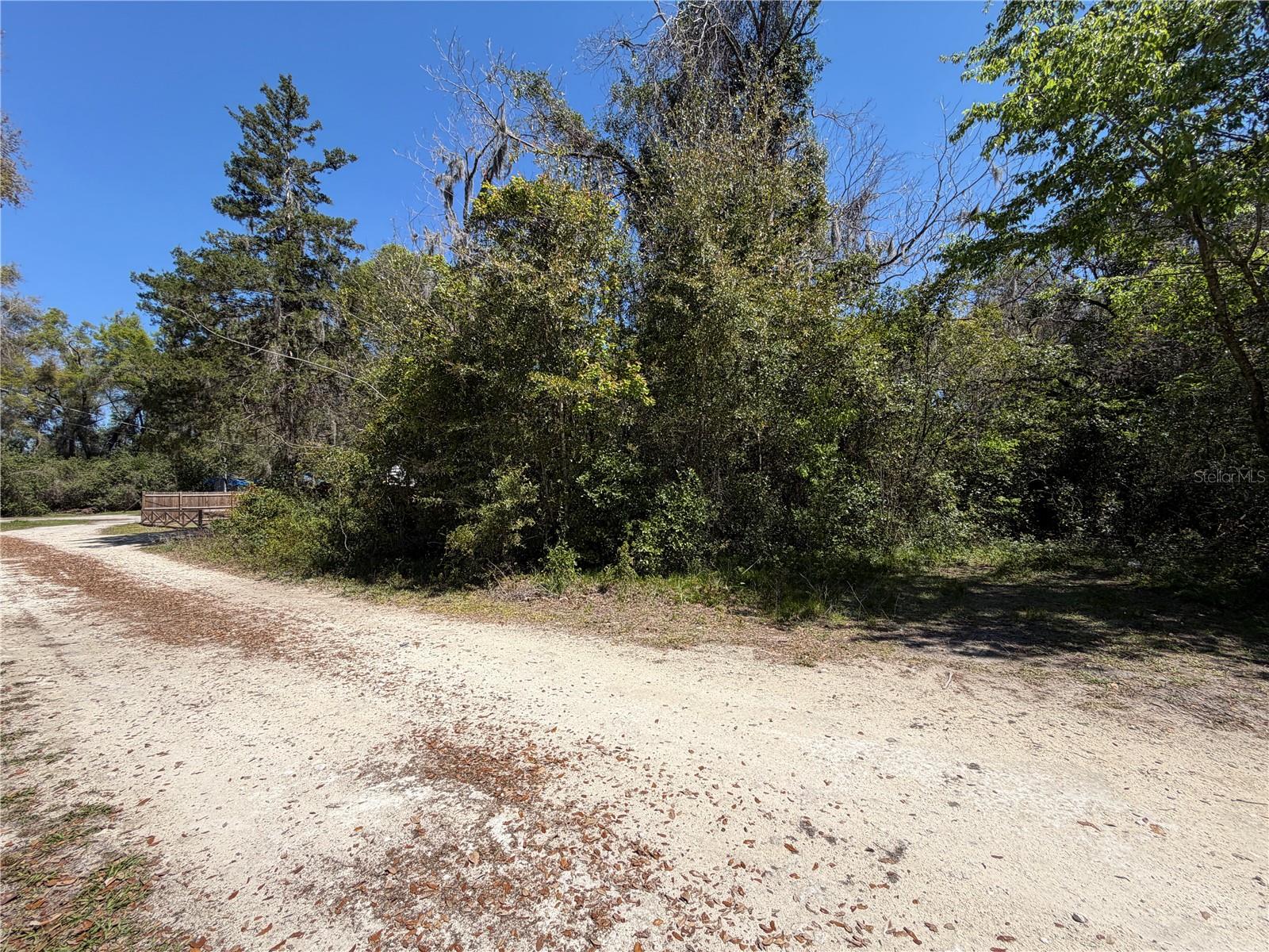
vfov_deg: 85.7
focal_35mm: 14
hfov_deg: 102.1
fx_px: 513
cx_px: 634
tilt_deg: +2.4
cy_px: 476
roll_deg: +1.0
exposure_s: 1/914
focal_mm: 2.22
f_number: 2.2
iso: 20
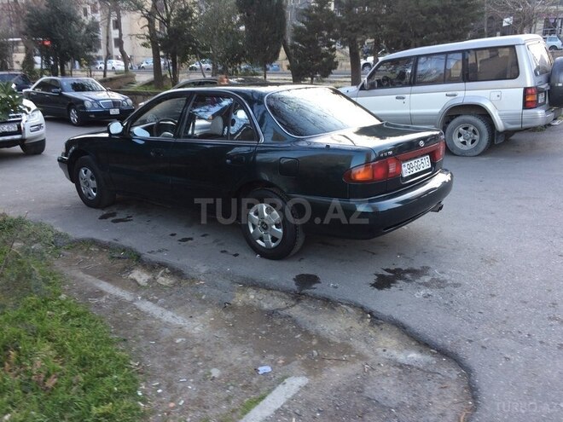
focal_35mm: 29
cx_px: 282
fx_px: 472
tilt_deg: -14.9
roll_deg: +0.1
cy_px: 211
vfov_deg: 48.2
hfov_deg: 61.7
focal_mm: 4.15
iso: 40
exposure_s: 1/50
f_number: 2.2
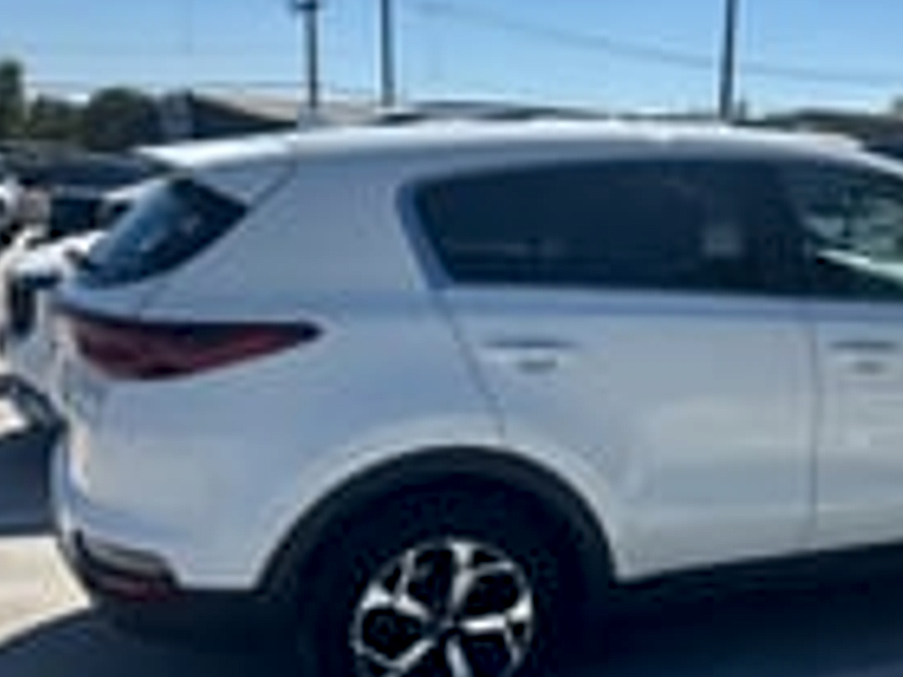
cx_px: 635
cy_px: 465
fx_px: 939
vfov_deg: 39.1
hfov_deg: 50.0
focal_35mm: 36
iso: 80
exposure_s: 1/5556
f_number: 1.78
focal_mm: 6.76
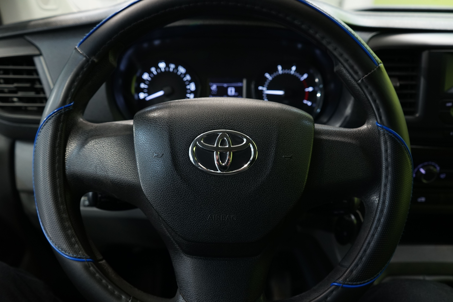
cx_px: 226
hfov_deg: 61.9
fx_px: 377
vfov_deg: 43.6
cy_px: 151
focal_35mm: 30
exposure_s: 1/25
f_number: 4.5
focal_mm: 30
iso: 1000
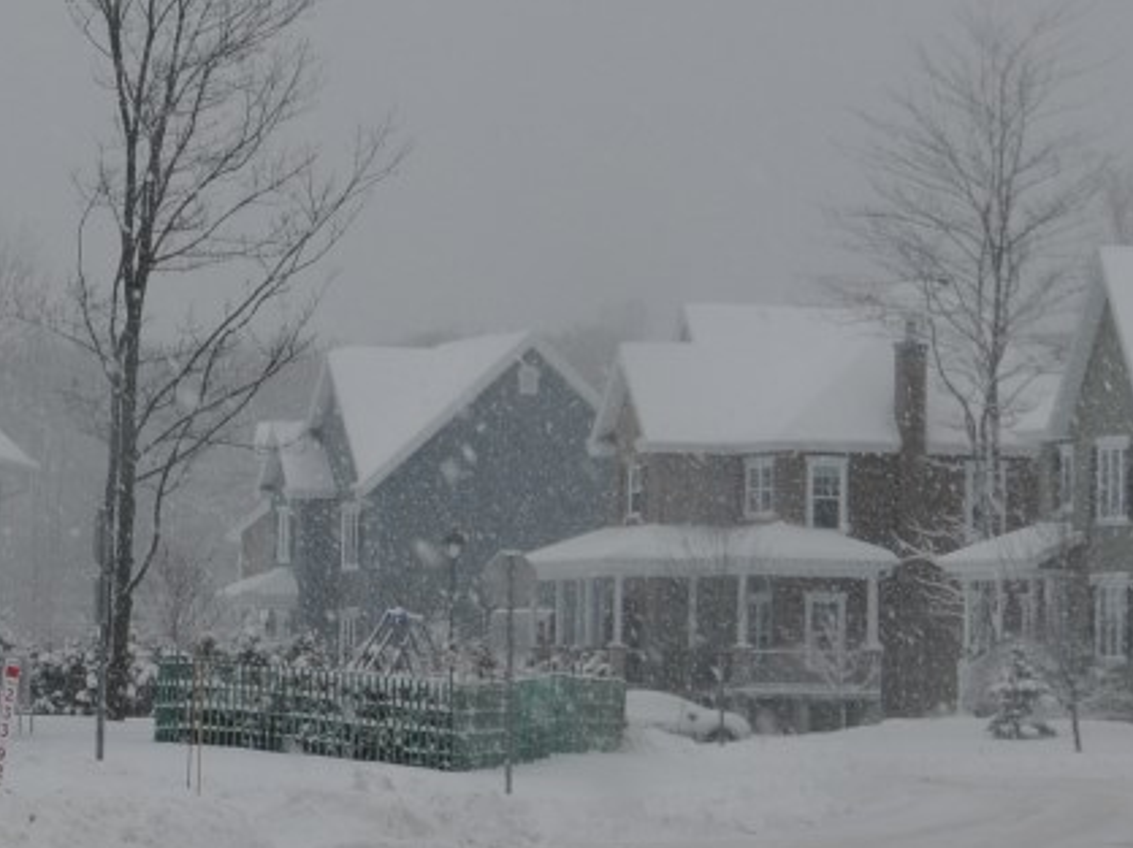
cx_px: 401
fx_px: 8799
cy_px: 222
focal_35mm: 269
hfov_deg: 7.4
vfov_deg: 5.5
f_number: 6.3
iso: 200
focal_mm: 48
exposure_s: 1/160
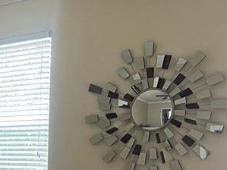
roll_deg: -0.5
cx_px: -138
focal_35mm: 89
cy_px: 176
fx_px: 583
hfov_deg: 18.7
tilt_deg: -3.2
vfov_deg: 16.2
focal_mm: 5.7
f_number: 1.5
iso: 320
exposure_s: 1/60
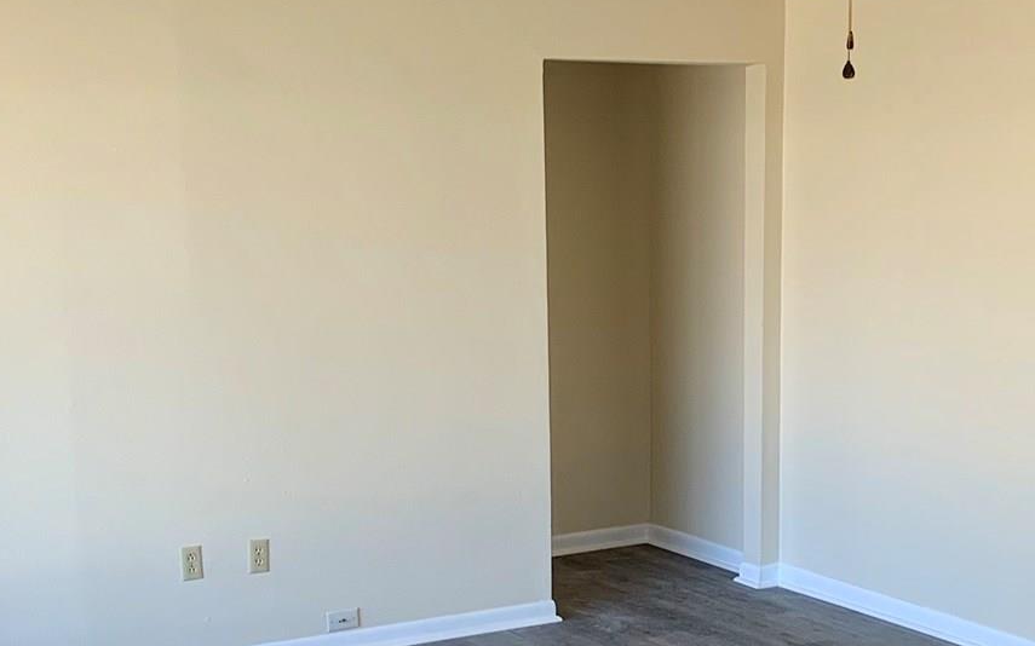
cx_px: 746
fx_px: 1861
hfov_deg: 30.7
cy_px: 472
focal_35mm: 66
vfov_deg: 19.6
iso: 64
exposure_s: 1/120
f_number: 1.8
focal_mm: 4.25
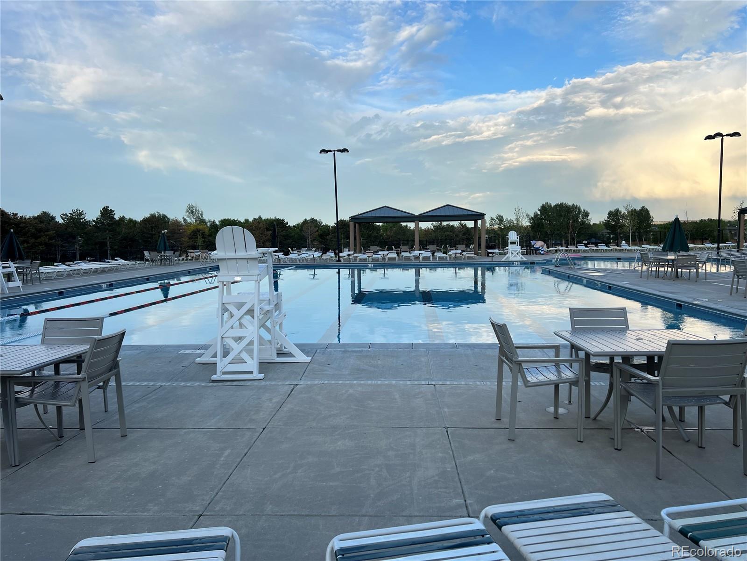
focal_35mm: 26
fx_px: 561
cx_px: 374
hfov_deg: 67.3
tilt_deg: -4.6
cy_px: 280
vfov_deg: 53.1
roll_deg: +1.0
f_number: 1.5
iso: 50
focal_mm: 5.7
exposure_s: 1/1252
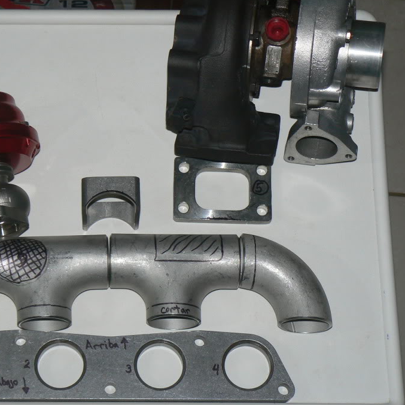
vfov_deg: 17.6
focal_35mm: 99
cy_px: 178
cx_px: 116
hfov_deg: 17.5
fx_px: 1310
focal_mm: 12.4
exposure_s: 1/30
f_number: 3.2
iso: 100
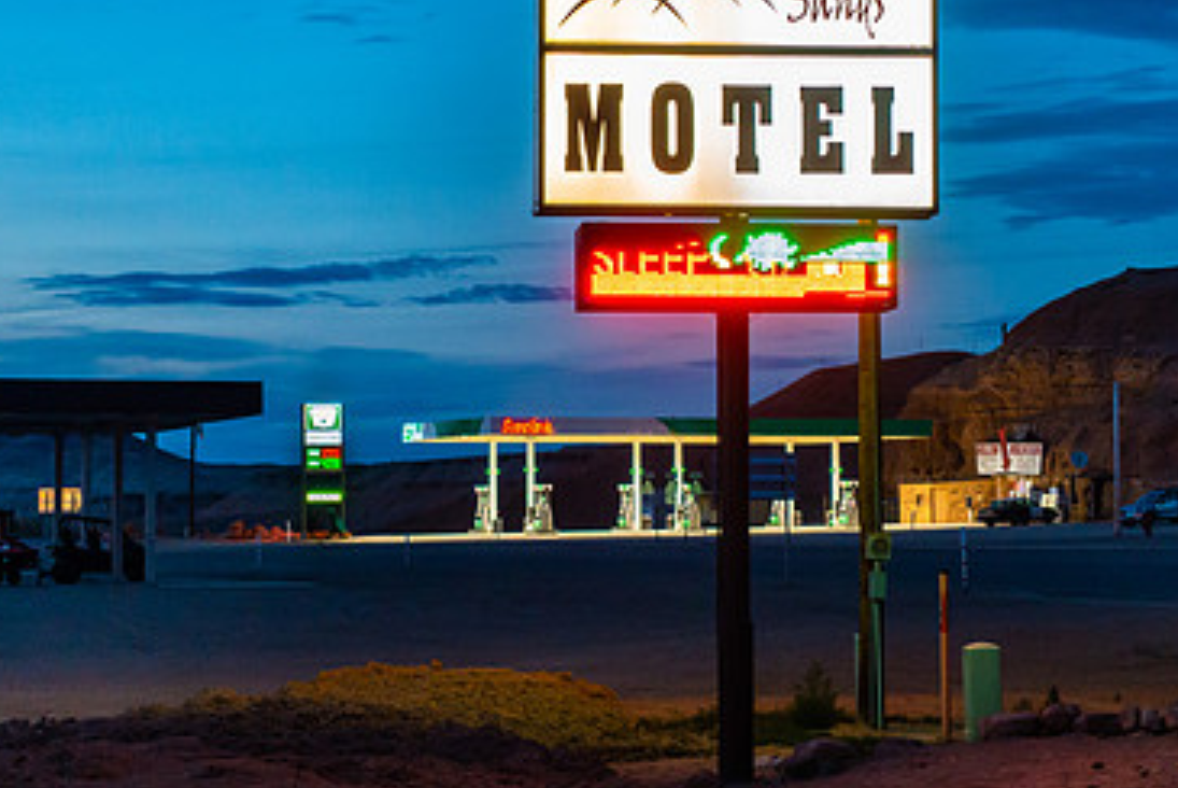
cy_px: 250
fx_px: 3668
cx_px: 526
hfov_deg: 18.2
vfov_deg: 12.2
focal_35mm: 112
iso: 800
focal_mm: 25.7
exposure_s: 1/50
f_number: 2.8
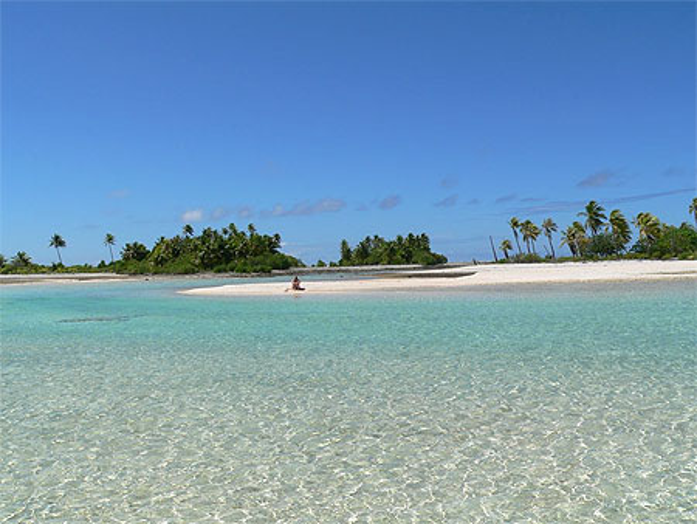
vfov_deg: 39.7
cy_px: 262
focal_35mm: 36
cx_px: 348
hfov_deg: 51.3
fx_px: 725
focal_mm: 6
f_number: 5.6
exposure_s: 1/640
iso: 80
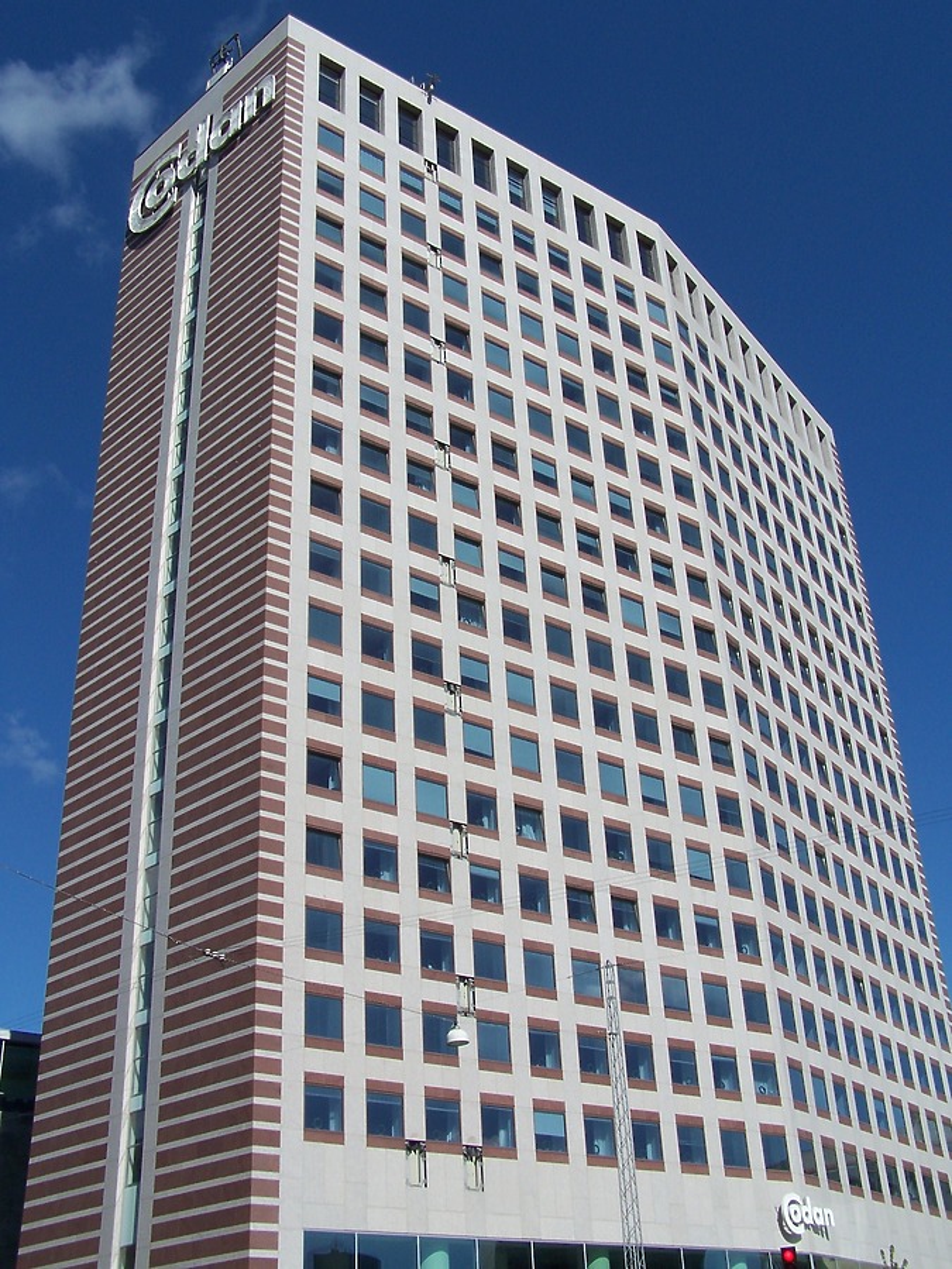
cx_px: 476
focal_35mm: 38
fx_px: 1393
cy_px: 634
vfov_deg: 49.0
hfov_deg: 37.7
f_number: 5.6
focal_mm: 6.3
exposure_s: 1/750
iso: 80
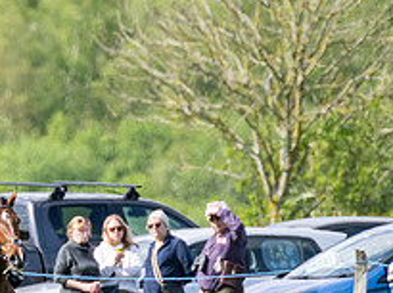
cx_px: -118
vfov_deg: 1.1
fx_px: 15119
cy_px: 379
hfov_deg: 1.5
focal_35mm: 1334
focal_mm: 280
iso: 200
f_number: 4
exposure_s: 1/1250
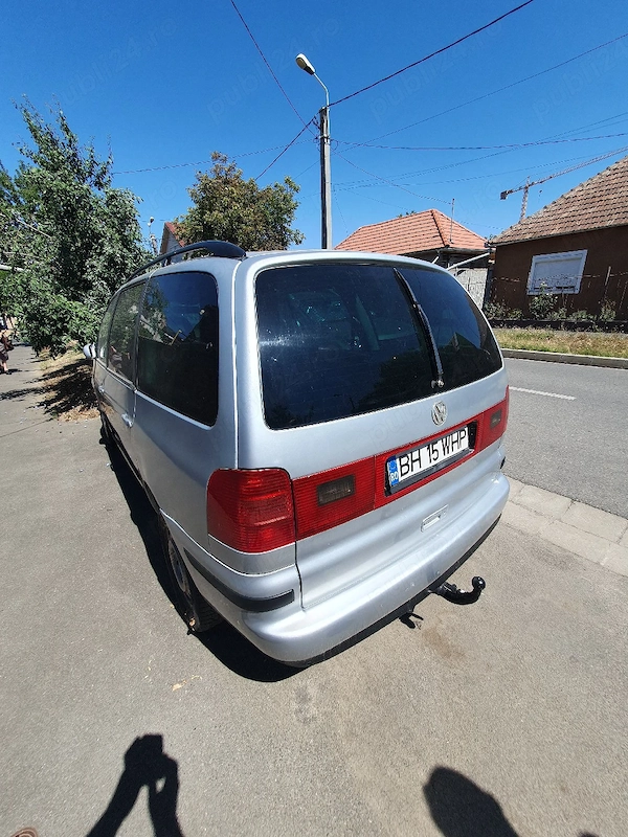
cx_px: 314
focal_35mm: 13
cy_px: 418
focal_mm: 1.8
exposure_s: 1/909
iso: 50
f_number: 2.2
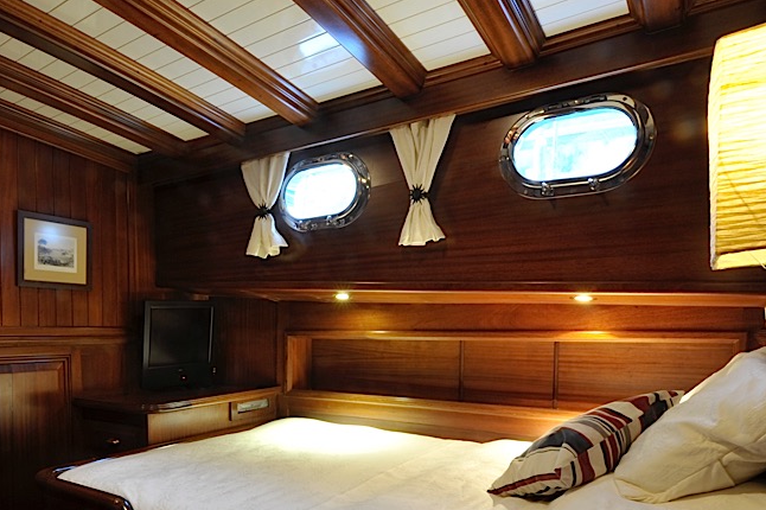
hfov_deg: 67.8
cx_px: 264
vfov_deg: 48.3
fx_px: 553
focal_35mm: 26
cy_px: 357
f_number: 20
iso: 200
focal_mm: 14
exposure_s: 6
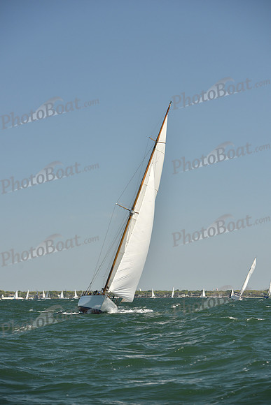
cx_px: 136
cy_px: 202
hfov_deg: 11.0
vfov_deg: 16.4
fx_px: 1411
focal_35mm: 125
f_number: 5.6
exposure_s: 1/800
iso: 250
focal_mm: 125
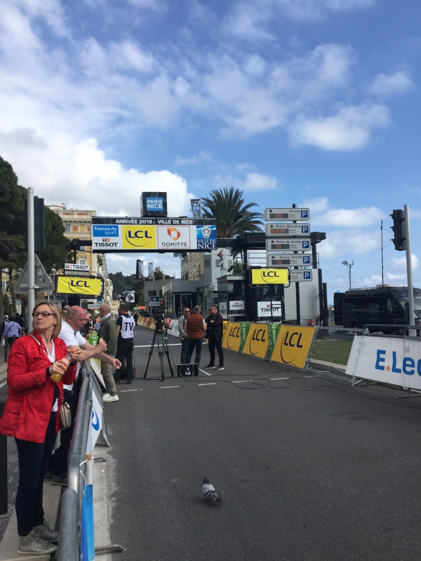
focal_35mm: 29
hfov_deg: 48.2
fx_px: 470
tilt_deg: +4.2
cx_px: 210
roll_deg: -0.1
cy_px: 280
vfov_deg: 61.7
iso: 32
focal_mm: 4.15
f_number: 2.2
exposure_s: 1/1980
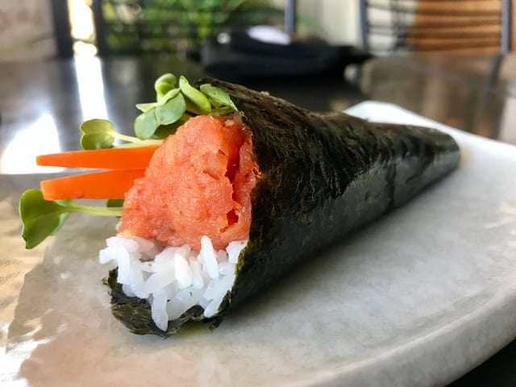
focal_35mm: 28
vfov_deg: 49.7
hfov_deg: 63.4
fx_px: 417
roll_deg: +0.1
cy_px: 194
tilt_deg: -21.8
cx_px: 258
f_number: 1.8
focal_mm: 3.99
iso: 32
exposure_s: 1/30
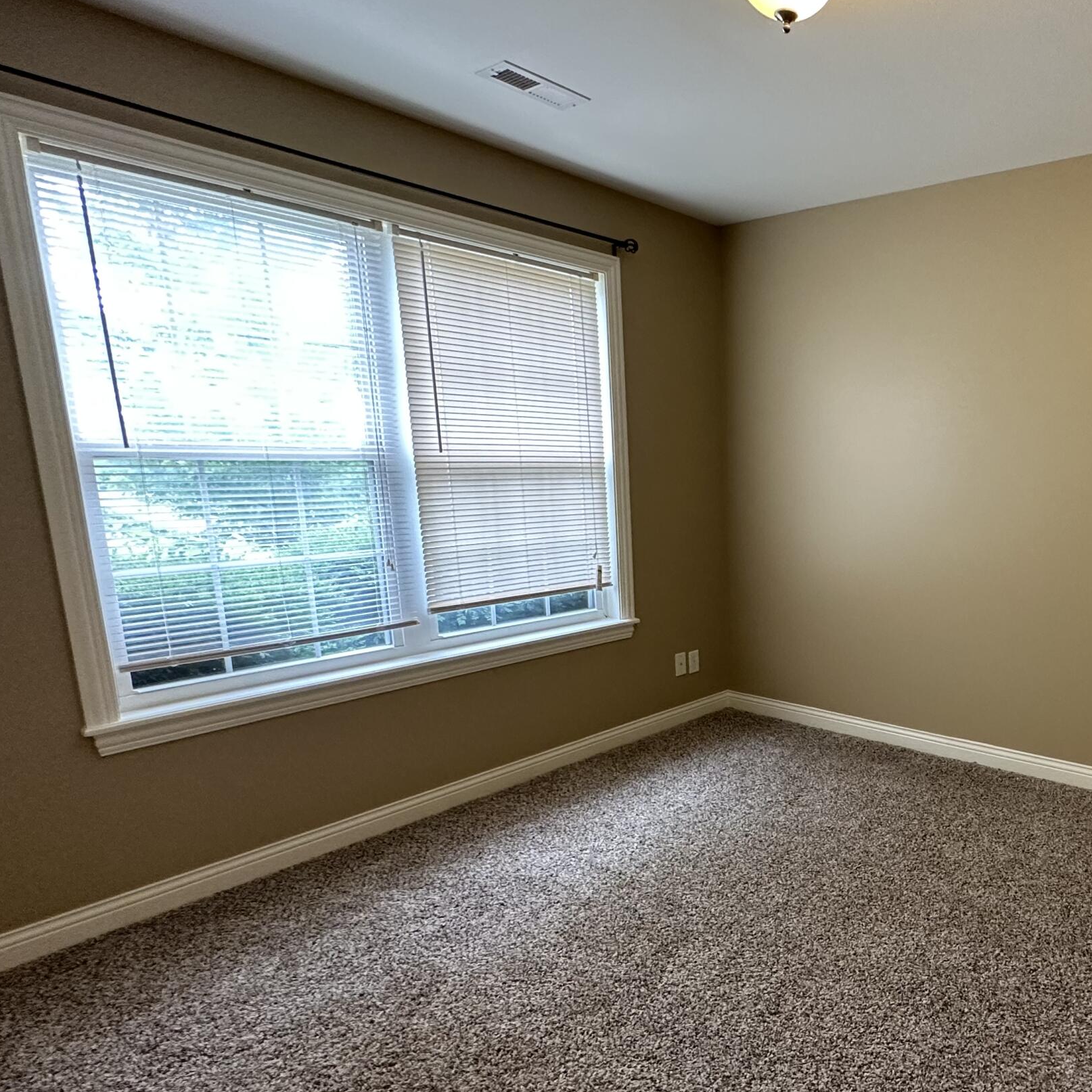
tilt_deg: -12.3
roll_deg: -0.6
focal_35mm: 23
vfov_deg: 66.9
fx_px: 821
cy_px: 629
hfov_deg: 62.2
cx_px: 857
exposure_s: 1/120
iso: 250
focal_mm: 2.22
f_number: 2.2
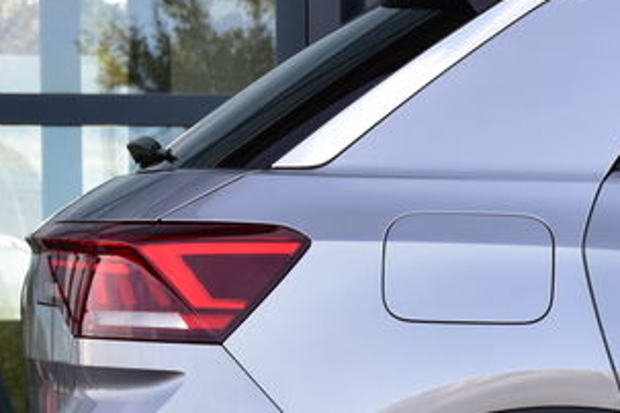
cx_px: 518
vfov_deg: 4.9
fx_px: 4770
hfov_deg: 7.4
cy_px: 457
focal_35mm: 277
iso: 400
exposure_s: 1/160
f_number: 9
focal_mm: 56
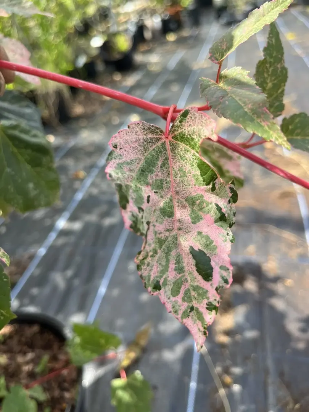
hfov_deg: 53.1
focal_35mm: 26
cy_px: 206
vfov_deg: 67.3
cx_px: 154
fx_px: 309
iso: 50
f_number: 1.6
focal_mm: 5.1
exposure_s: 1/827
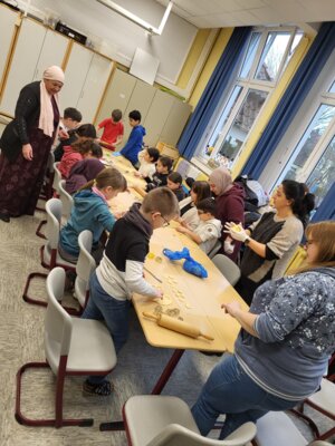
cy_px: 223
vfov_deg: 67.3
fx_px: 335
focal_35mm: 26
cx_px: 168
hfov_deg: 53.1
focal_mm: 5.4
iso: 200
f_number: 1.8
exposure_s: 1/100
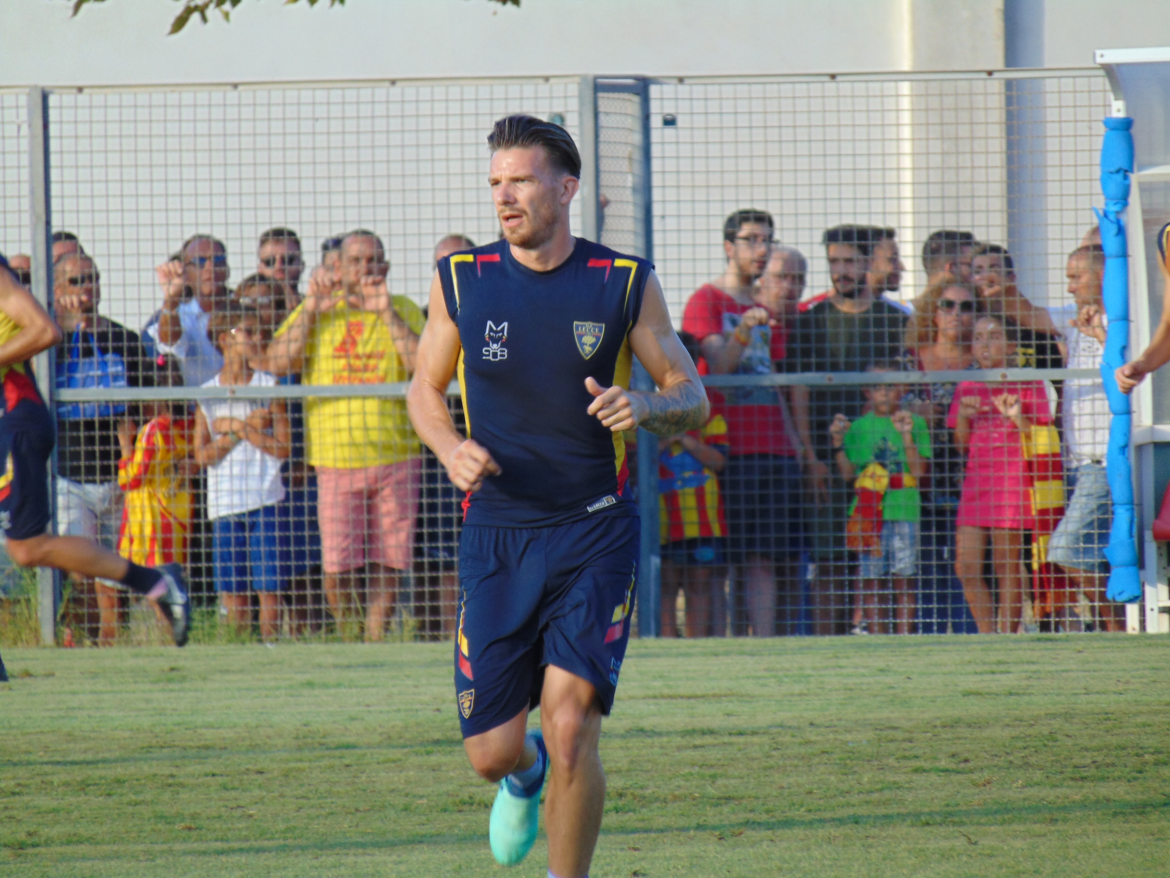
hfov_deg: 3.4
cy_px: 439
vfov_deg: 2.6
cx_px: 585
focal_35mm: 576
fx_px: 19468
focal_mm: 103.2
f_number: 4.6
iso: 80
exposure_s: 1/125
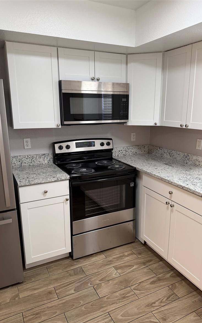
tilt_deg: -12.7
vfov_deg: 70.4
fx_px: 229
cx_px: 111
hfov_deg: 47.5
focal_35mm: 26
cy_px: 165
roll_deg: +0.6
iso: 200
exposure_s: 1/120
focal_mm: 6.76
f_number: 1.78
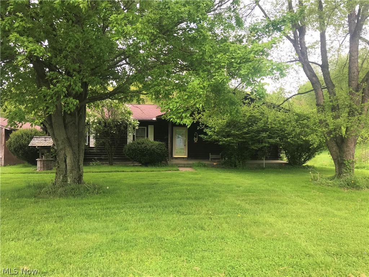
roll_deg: -0.2
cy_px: 138
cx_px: 184
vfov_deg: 49.7
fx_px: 298
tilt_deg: +1.3
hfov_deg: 63.4
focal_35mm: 28
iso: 20
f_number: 1.8
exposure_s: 1/334
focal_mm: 3.99
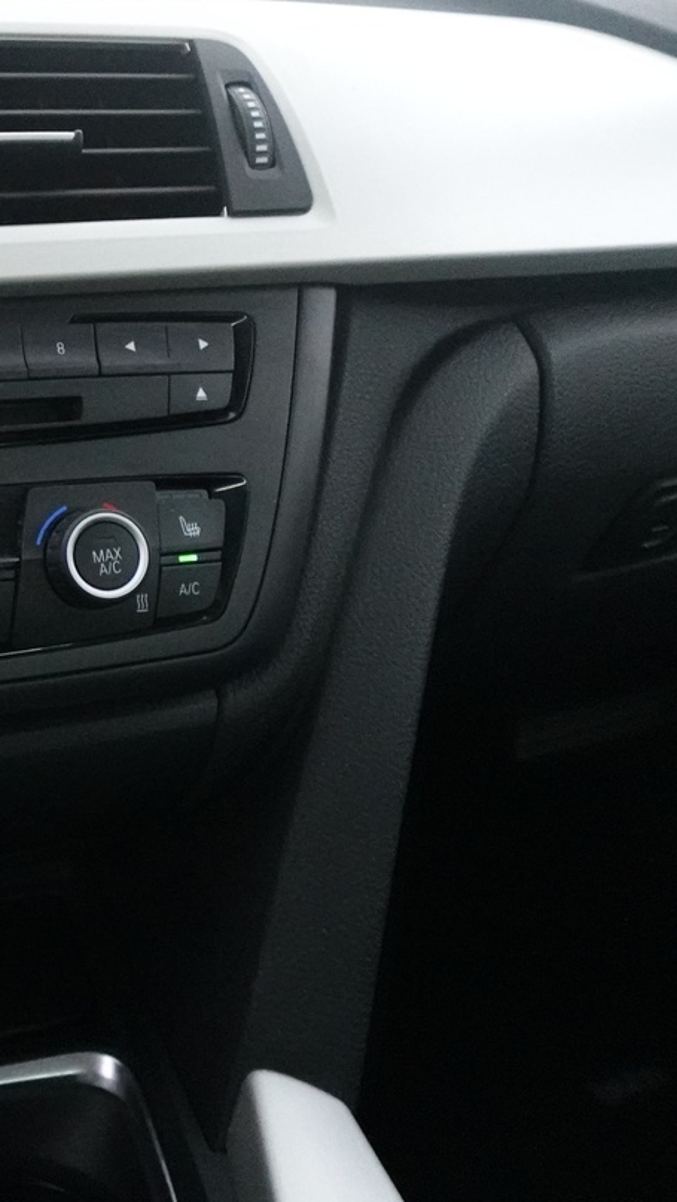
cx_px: -94
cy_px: 544
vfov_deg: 48.3
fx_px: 1339
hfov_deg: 25.9
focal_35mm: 42
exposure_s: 1/80
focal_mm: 7.6
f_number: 2
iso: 3200
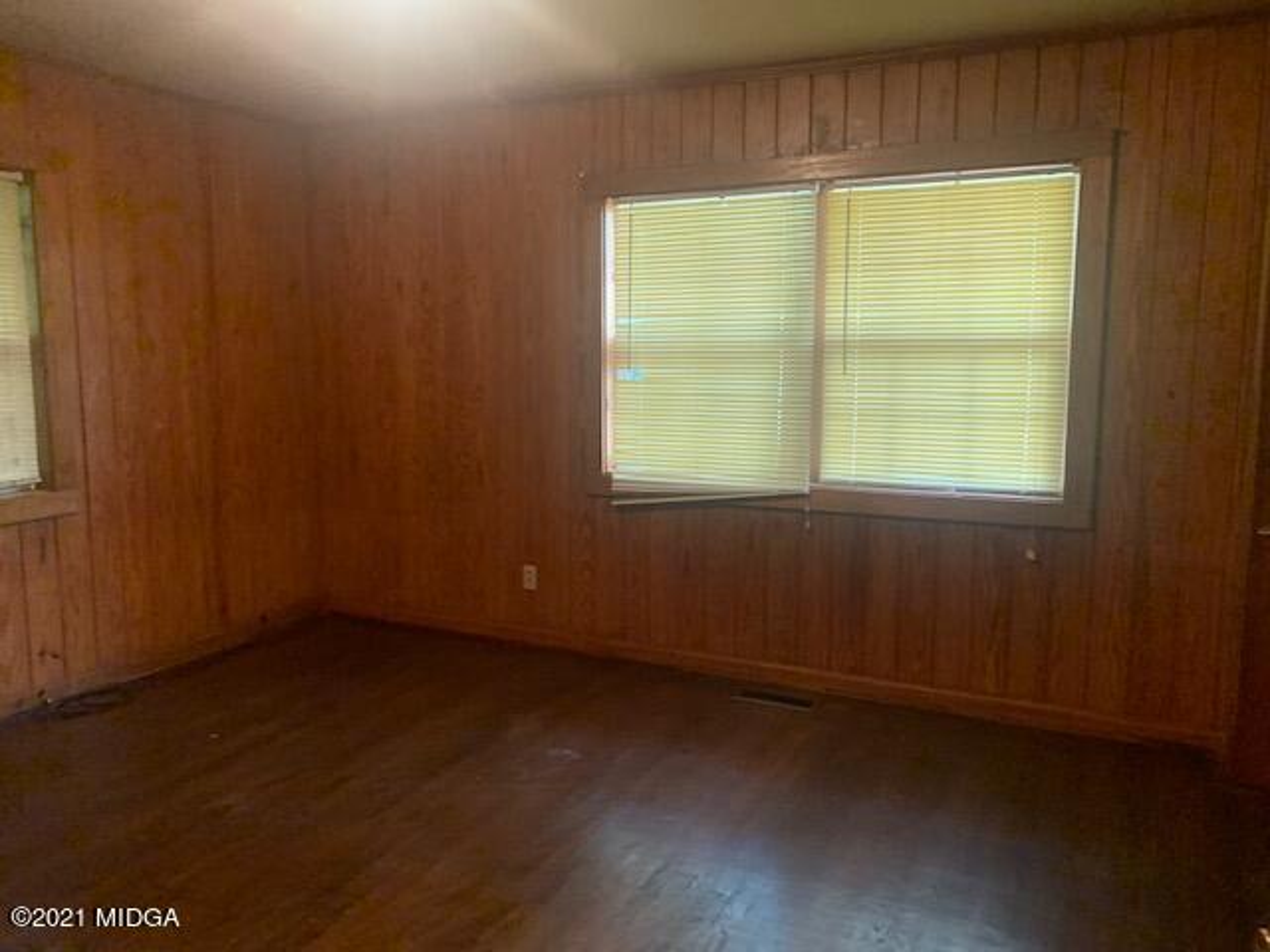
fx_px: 954
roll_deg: -0.5
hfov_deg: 67.3
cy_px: 476
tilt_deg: -8.4
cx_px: 635
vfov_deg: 53.1
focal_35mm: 26
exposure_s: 1/40
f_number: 1.8
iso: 400
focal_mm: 4.25
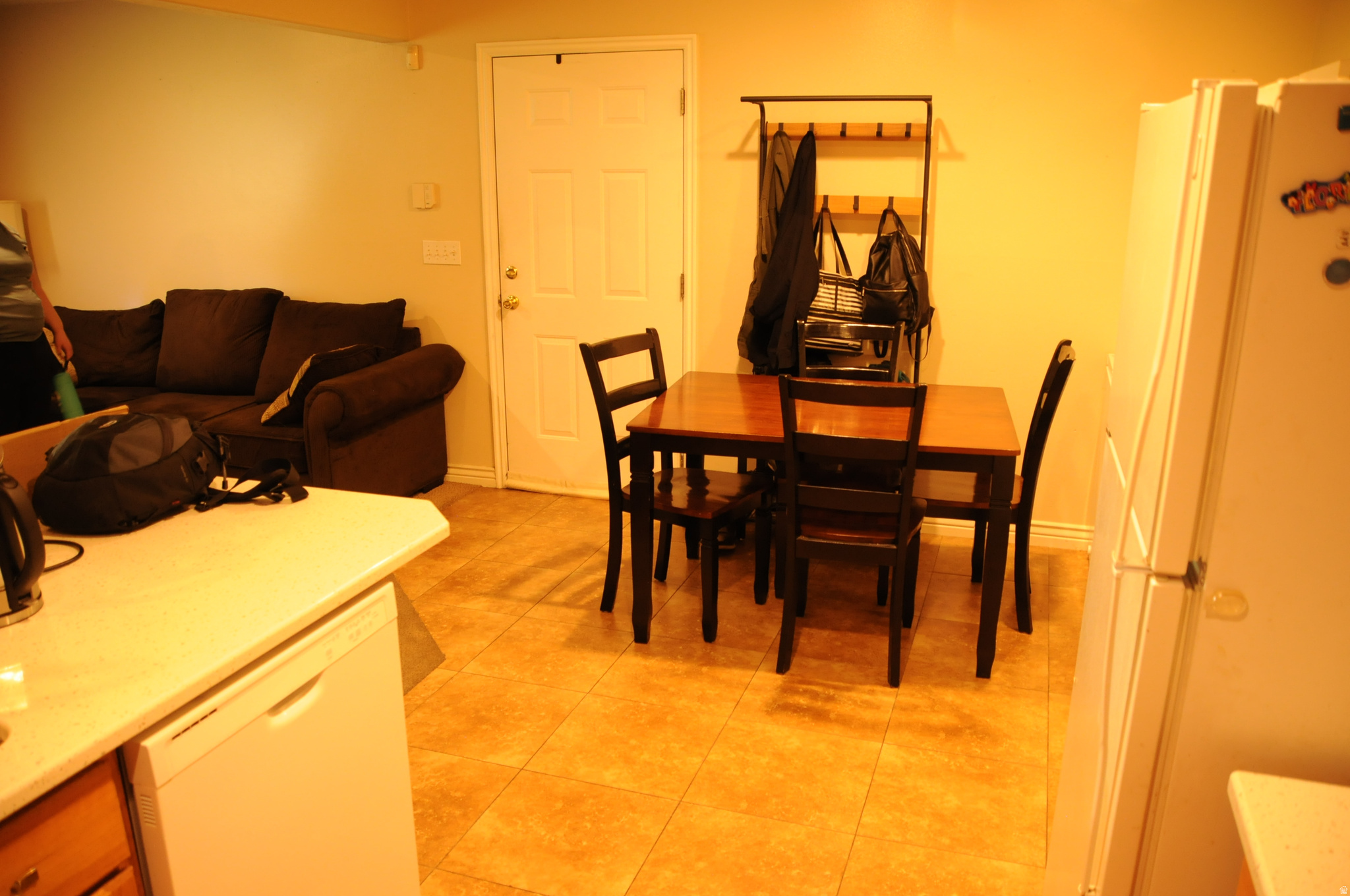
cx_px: 675
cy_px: 448
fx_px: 1011
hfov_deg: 67.4
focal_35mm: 27
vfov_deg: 47.8
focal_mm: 18
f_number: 4
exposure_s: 1/13
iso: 800
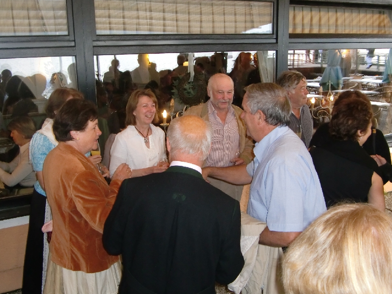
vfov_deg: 36.8
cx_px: 196
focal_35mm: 39
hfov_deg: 47.9
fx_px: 442
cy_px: 147
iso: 400
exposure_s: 1/60
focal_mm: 6.9
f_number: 3
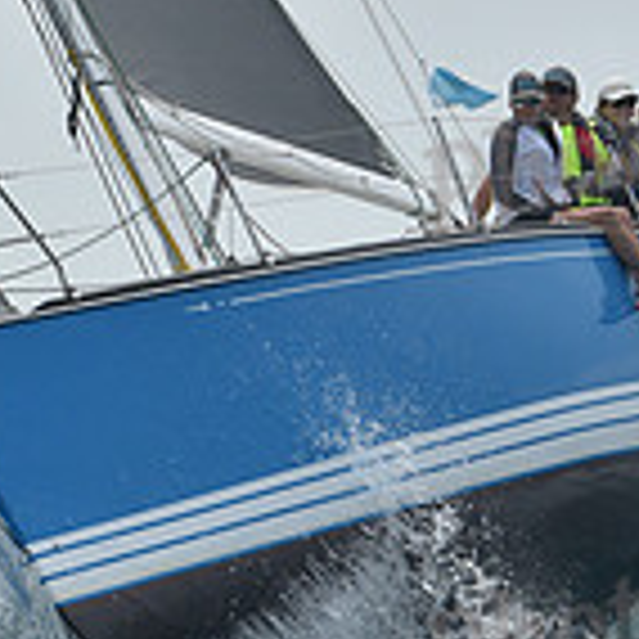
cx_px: 194
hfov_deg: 3.3
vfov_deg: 3.3
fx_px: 11215
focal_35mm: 537
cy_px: 416
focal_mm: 155
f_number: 11
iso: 250
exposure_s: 1/800
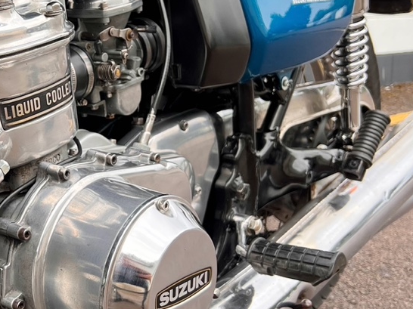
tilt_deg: -11.0
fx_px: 727
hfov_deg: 30.2
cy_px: 116
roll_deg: -0.7
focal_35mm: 61
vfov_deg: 23.9
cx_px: 33
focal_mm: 5.7
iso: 50
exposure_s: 1/803
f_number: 1.5
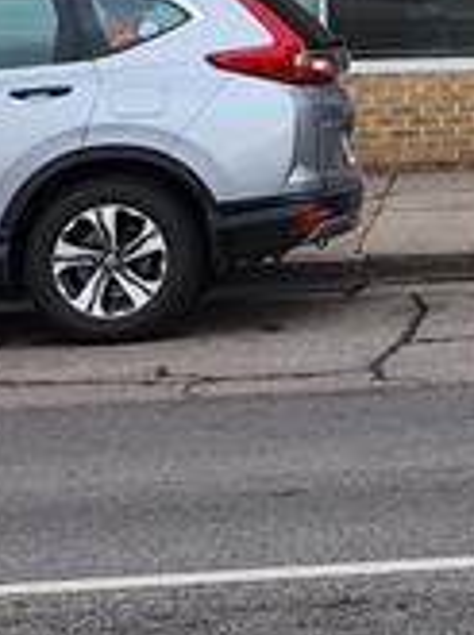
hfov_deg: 10.0
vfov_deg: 13.5
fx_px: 2621
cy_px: -121
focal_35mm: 143
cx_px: 709
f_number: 1.8
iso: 12
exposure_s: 1/250
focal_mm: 6.4
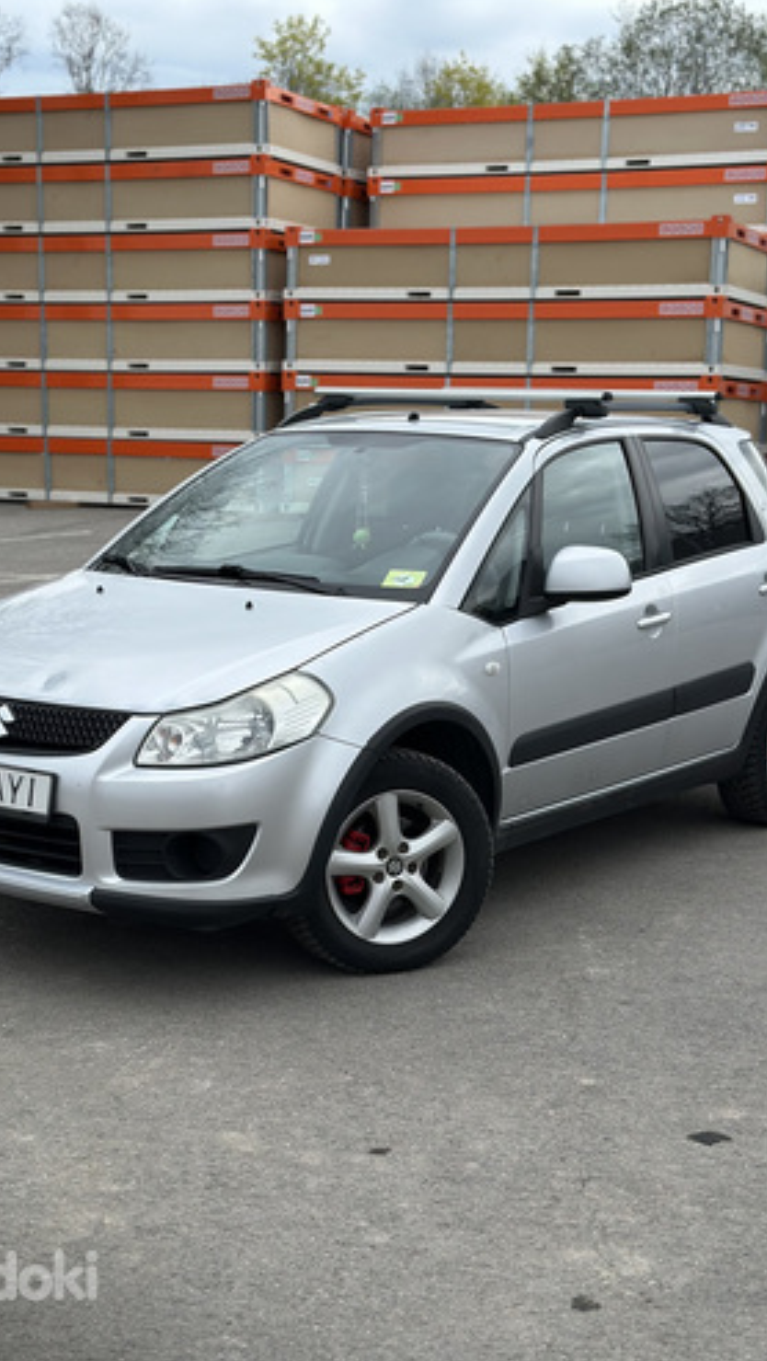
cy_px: 682
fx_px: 1913
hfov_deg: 22.7
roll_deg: -1.2
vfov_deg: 39.1
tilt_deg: -7.5
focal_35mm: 53
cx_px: 341
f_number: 1.78
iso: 100
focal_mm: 6.86
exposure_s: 1/2732
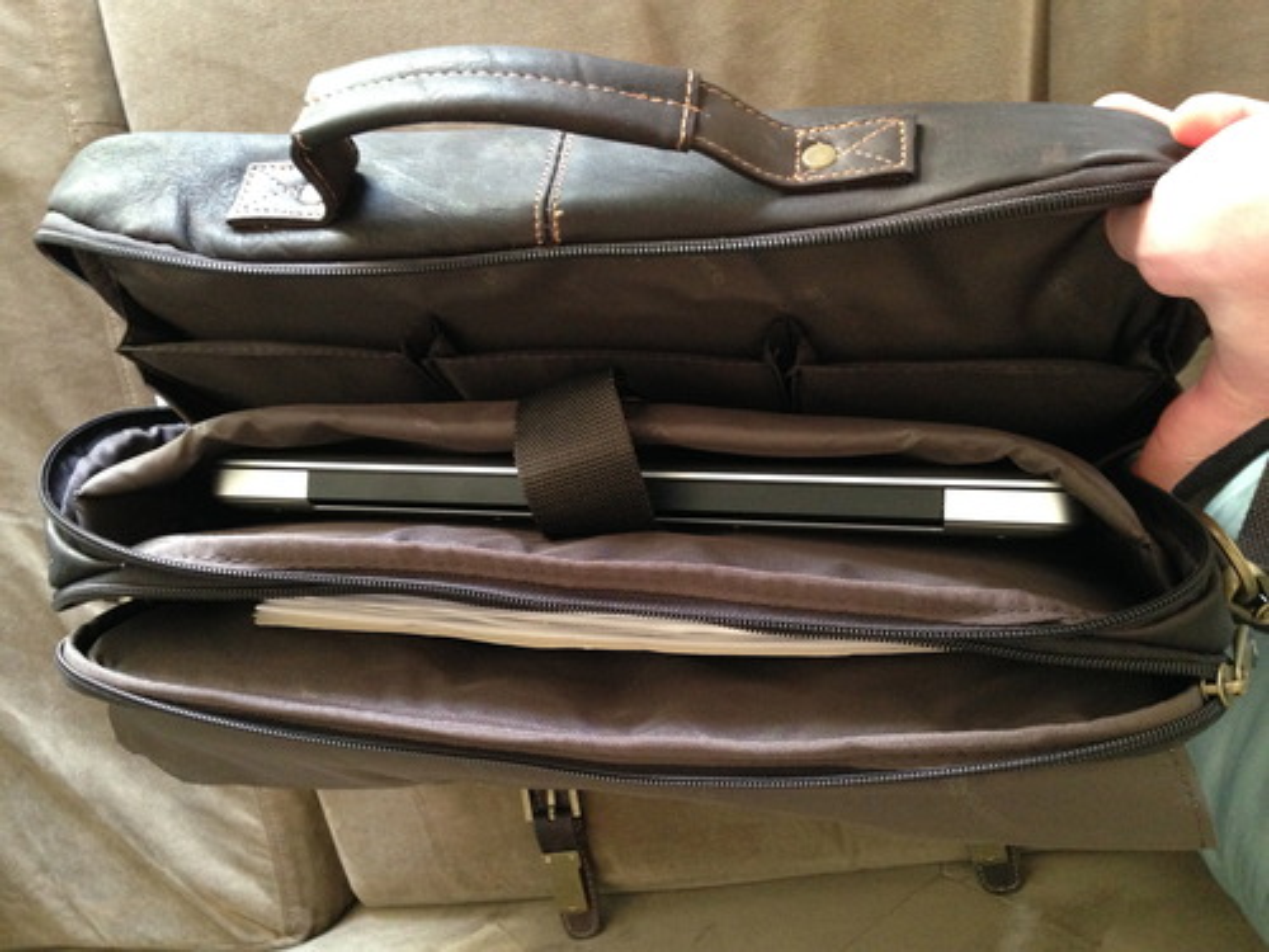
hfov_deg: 55.4
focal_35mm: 33
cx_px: 634
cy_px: 476
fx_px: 1210
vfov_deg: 42.9
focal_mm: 4.12
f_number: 2.4
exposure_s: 1/20
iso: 320
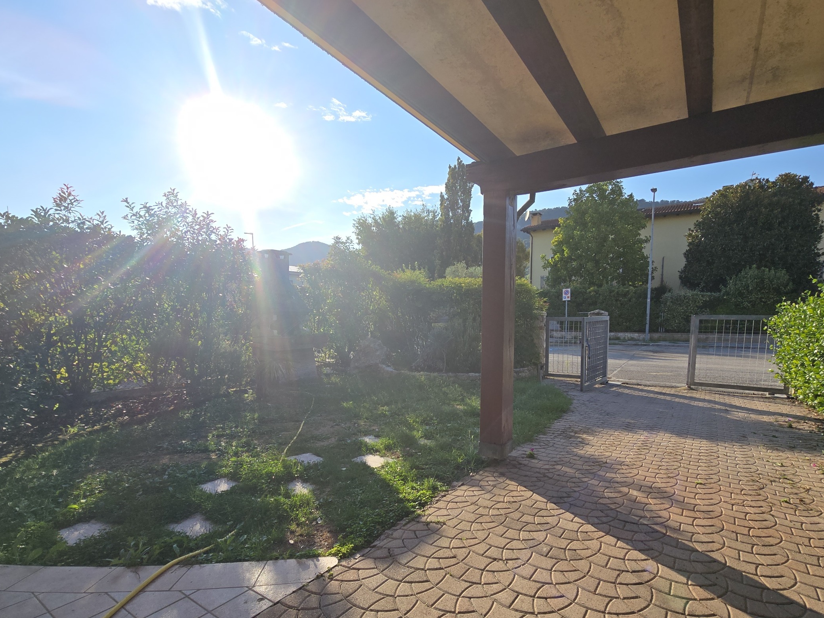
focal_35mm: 16
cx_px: 460
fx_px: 381
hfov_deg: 94.1
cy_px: 374
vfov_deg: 77.1
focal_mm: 2.2
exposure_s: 1/2537
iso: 50
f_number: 2.2
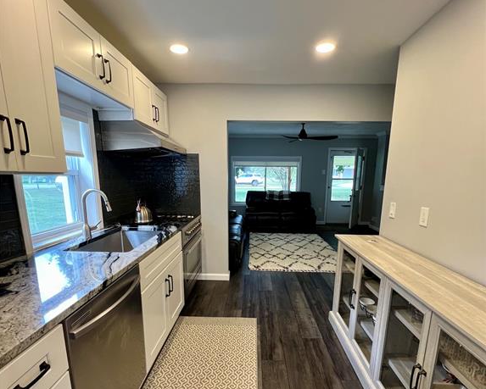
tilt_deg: -11.7
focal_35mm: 17
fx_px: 245
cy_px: 230
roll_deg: -0.4
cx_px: 243
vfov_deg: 76.3
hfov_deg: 89.6
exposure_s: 1/120
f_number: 1.8
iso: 250
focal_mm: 1.57
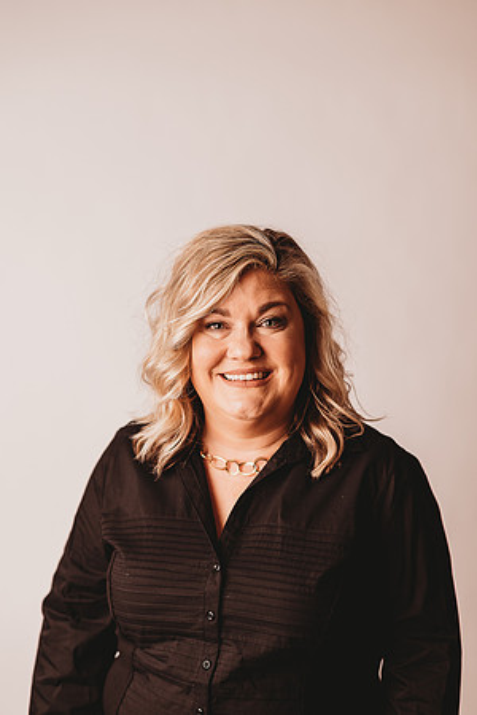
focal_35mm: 85
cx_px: 238
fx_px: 1689
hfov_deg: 16.1
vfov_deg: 23.9
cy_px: 358
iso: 100
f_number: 2.5
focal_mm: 85
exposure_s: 1/160
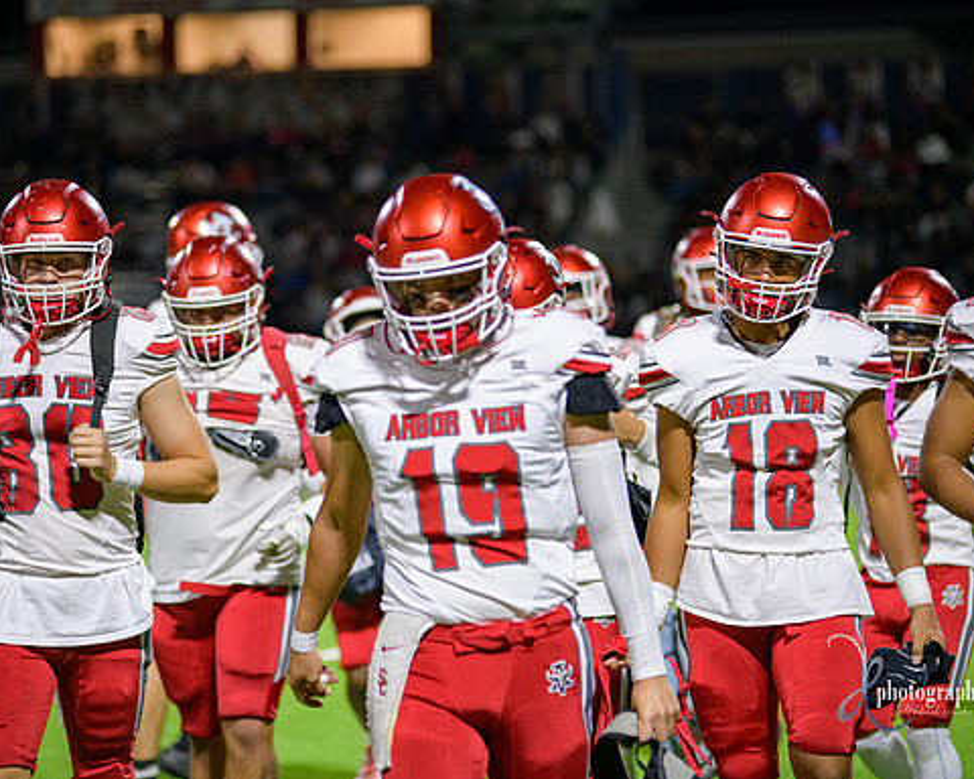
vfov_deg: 10.1
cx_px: 457
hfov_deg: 12.6
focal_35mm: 153
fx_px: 4410
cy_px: 391
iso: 2000
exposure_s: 1/320
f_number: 2.8
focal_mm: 135
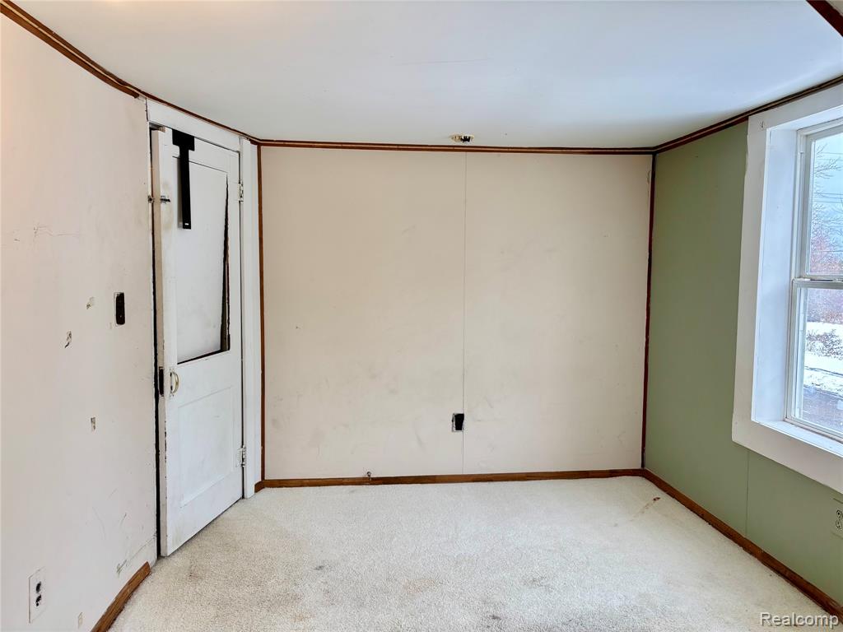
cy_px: 316
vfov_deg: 53.1
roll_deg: -0.7
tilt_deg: -4.6
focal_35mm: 26
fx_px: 633
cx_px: 422
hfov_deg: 67.3
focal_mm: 5.96
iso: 40
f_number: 1.6
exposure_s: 1/120
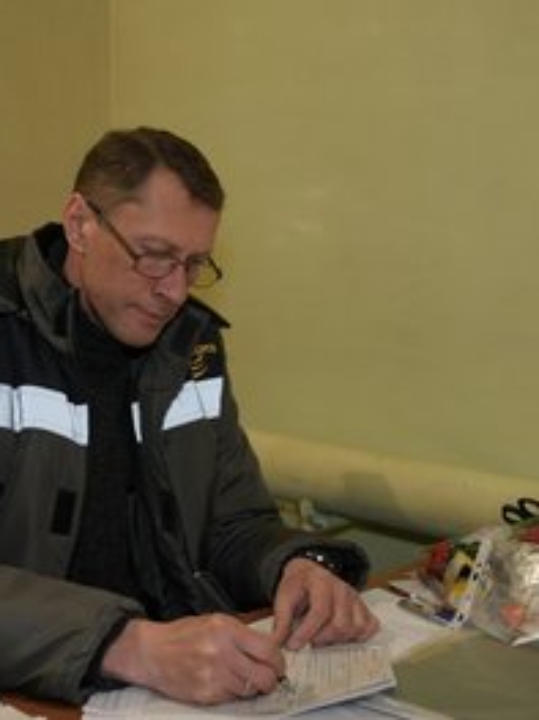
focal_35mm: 63
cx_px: 301
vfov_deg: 30.7
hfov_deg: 23.3
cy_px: 357
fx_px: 1309
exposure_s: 1/320
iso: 1600
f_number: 2.8
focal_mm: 43
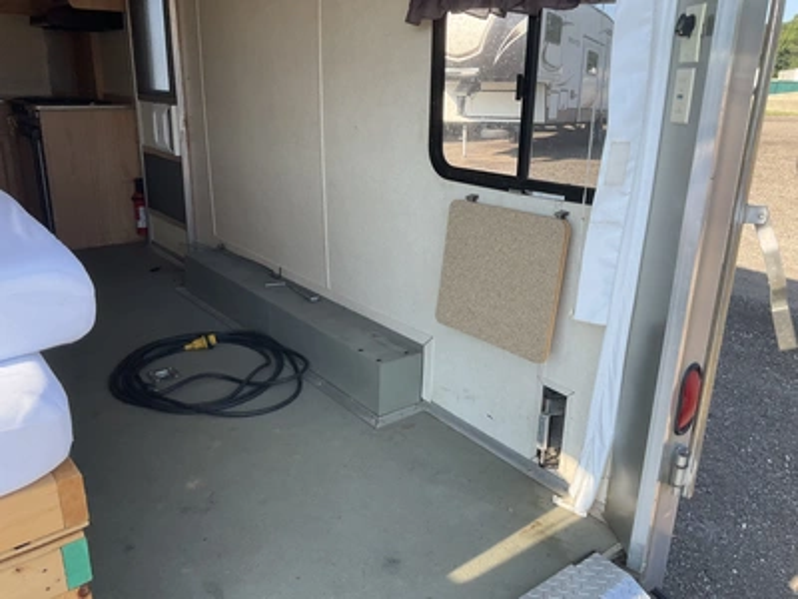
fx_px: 669
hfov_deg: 61.7
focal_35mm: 29
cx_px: 399
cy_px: 300
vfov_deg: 48.2
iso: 25
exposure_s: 1/386
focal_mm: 3
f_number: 1.8
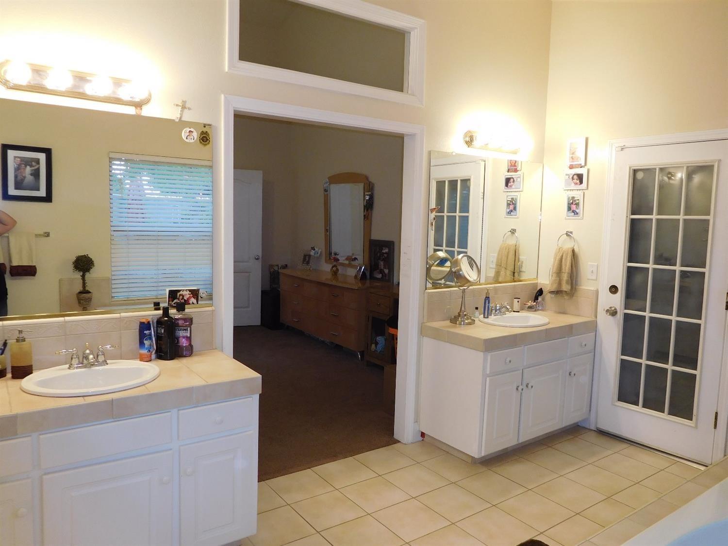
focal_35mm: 25
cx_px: 364
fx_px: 526
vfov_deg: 54.9
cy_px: 273
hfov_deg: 69.4
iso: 160
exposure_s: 1/30
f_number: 3.4
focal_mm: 4.5
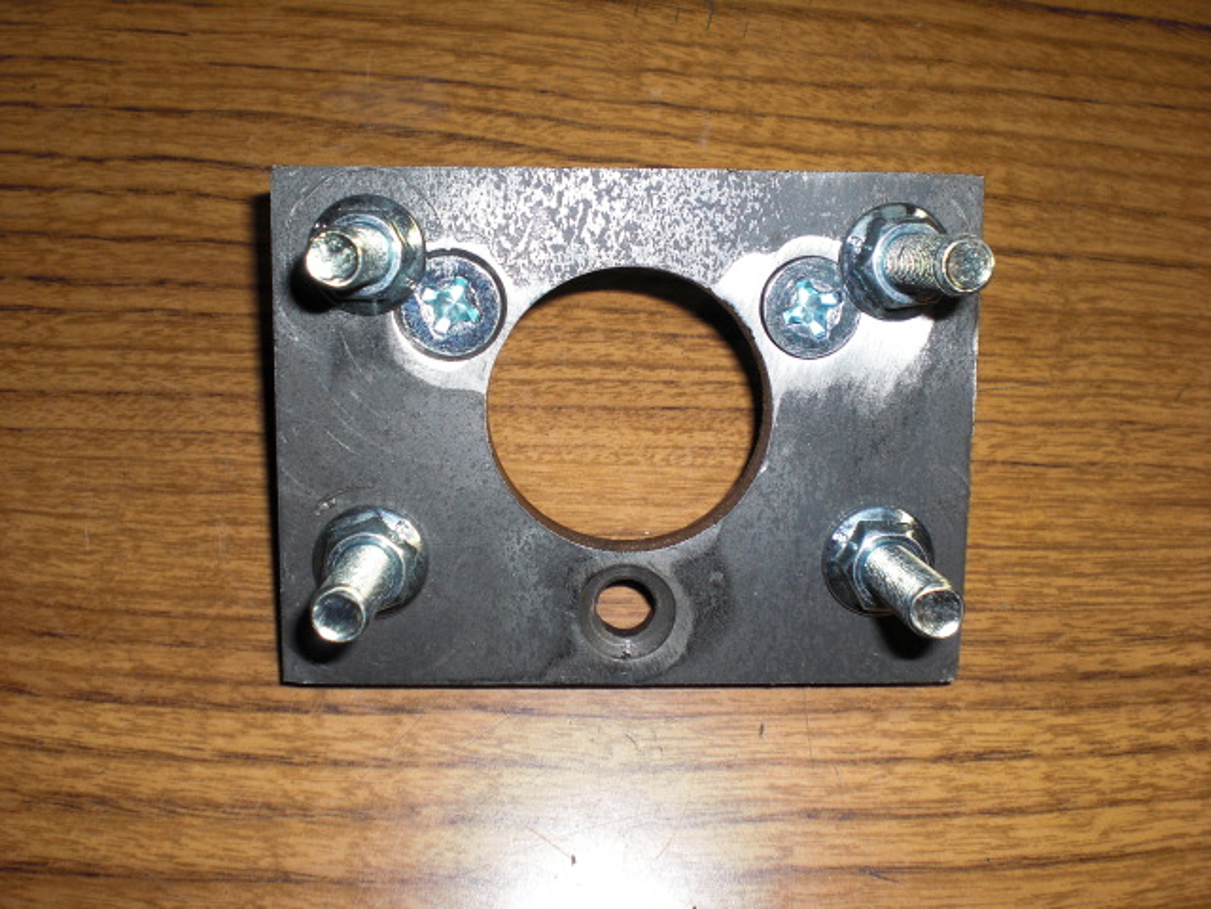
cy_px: 454
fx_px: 1329
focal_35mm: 38
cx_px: 606
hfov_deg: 49.0
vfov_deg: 37.7
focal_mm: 6.3
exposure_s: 1/60
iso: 64
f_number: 3.1
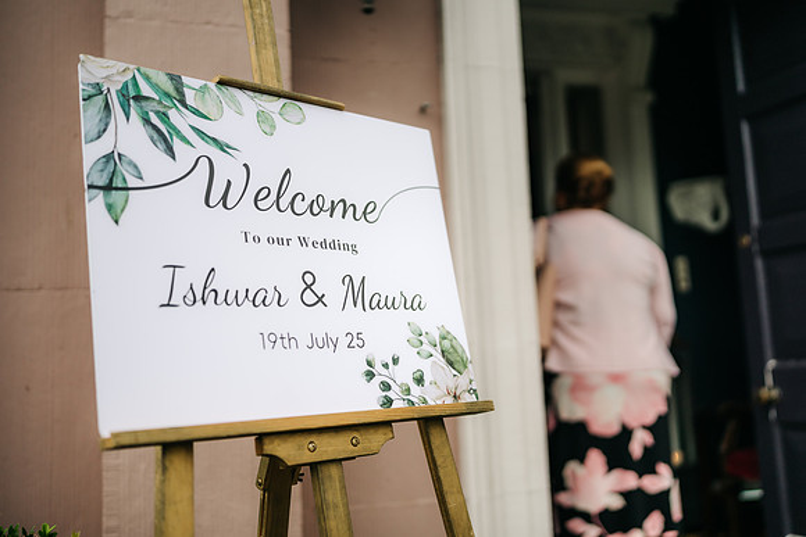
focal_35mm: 35
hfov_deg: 54.4
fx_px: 784
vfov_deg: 37.9
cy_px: 268
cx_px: 403
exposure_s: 1/3200
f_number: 1.4
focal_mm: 35
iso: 100
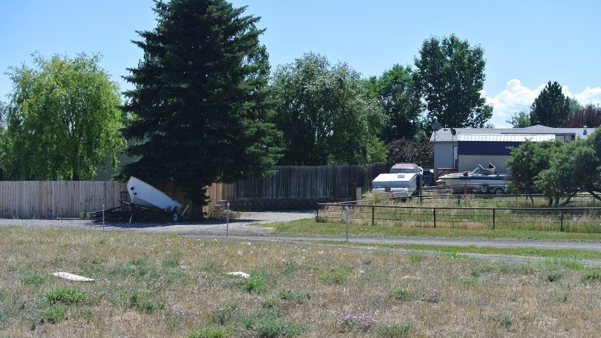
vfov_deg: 12.9
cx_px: 324
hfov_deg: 22.7
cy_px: 205
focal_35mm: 94
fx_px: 1498
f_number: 4.5
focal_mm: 30
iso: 100
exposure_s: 1/640
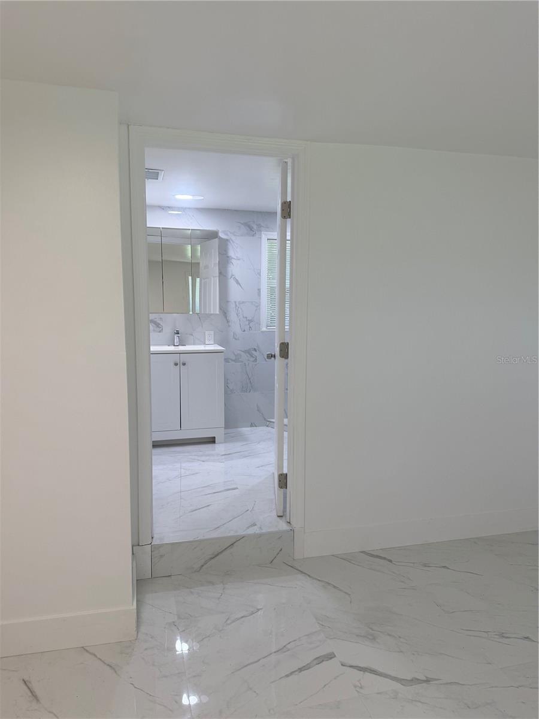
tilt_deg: -5.7
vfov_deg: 71.6
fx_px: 498
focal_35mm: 24
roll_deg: -1.0
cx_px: 270
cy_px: 360
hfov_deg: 56.8
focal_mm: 6.76
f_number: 1.78
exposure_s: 1/130
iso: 125
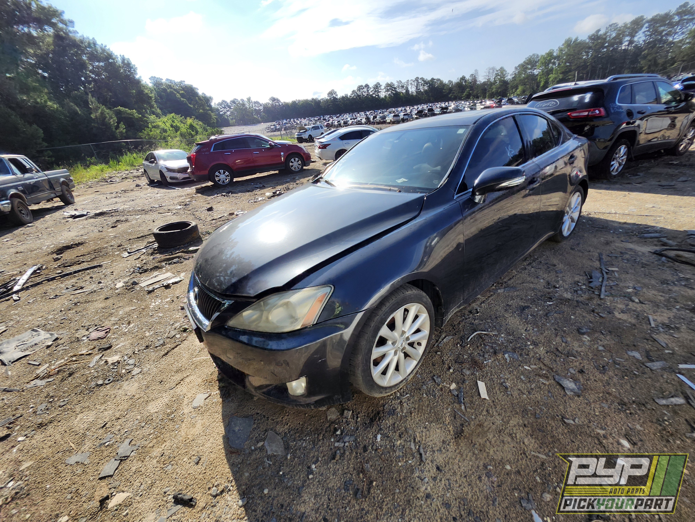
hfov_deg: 106.2
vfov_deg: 89.9
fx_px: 261
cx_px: 348
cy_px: 261
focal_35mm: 13
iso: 40
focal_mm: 1.74
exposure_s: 1/1414
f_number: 2.2
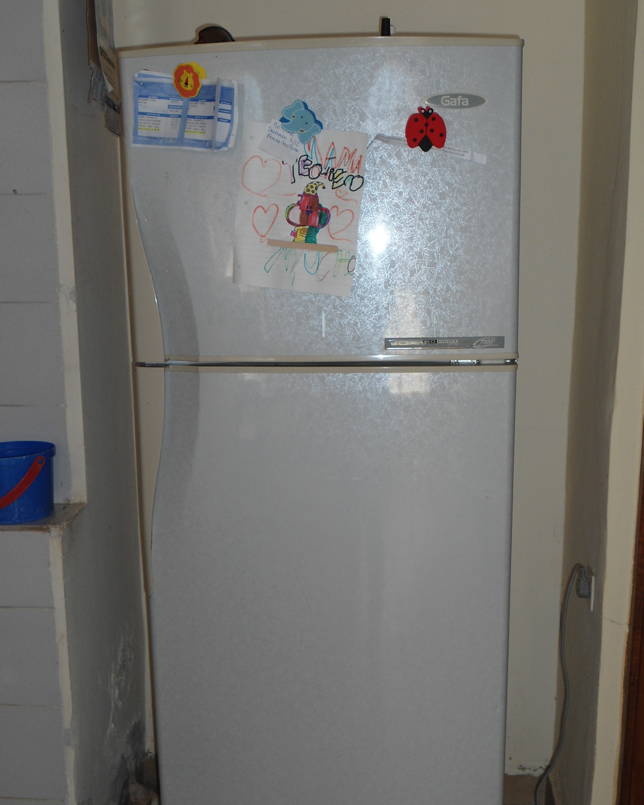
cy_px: 478
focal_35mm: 44
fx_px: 1048
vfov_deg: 41.8
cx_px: 341
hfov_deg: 34.1
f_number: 3.2
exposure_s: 1/40
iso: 80
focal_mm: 6.7
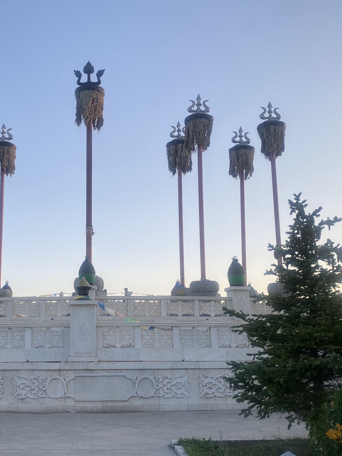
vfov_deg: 47.8
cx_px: 93
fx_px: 514
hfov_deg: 36.1
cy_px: 239
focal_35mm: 39
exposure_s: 1/508
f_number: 1.8
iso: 32
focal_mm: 4.25
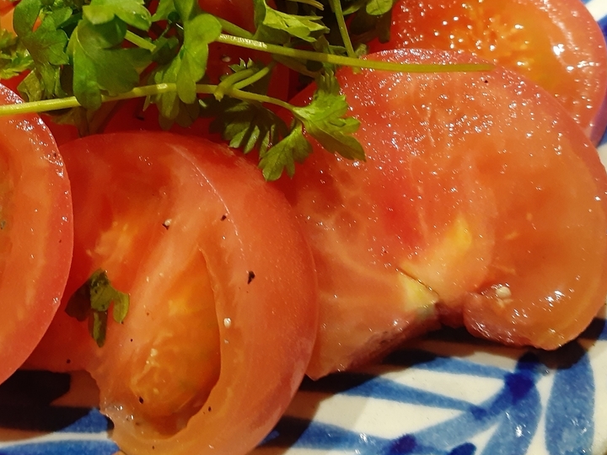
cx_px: 219
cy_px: 121
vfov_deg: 31.7
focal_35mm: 45
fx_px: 789
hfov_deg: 41.7
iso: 400
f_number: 1.9
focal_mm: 3.6
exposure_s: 1/25
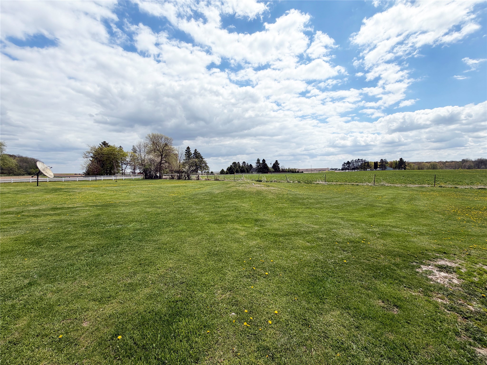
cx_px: 244
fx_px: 197
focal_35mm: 14
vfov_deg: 85.7
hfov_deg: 102.1
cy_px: 182
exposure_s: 1/1795
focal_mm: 2.22
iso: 20
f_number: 2.2
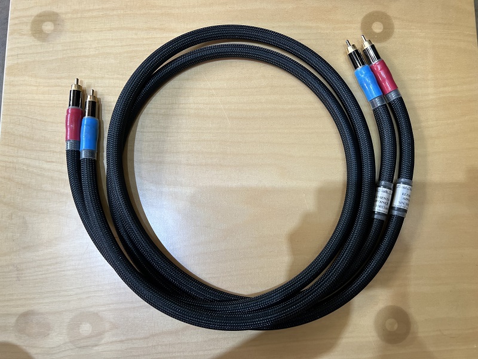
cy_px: 180
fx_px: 359
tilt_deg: -83.6
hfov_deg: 67.3
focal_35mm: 26
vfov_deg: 53.1
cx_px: 239
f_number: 1.5
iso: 125
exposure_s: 1/120
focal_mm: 5.7
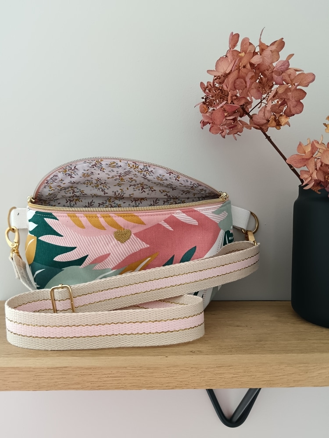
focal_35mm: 27
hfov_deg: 51.4
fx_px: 342
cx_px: 164
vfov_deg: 65.3
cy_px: 219
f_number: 1.9
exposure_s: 1/50
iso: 388
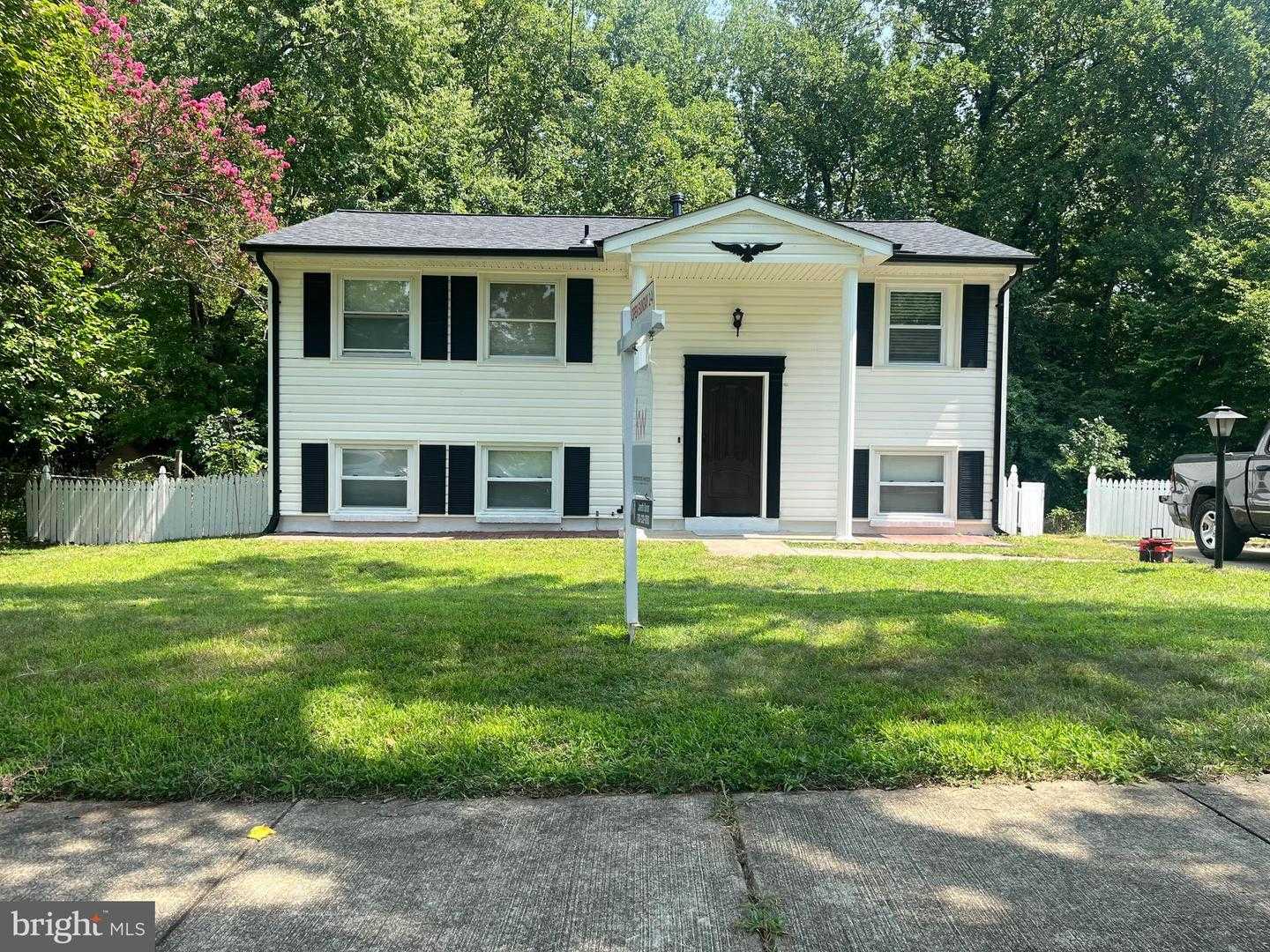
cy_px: 476
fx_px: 954
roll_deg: -0.3
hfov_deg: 67.3
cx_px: 635
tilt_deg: -2.4
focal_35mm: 26
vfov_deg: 53.1
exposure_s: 1/1252
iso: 50
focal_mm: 5.1
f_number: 1.6
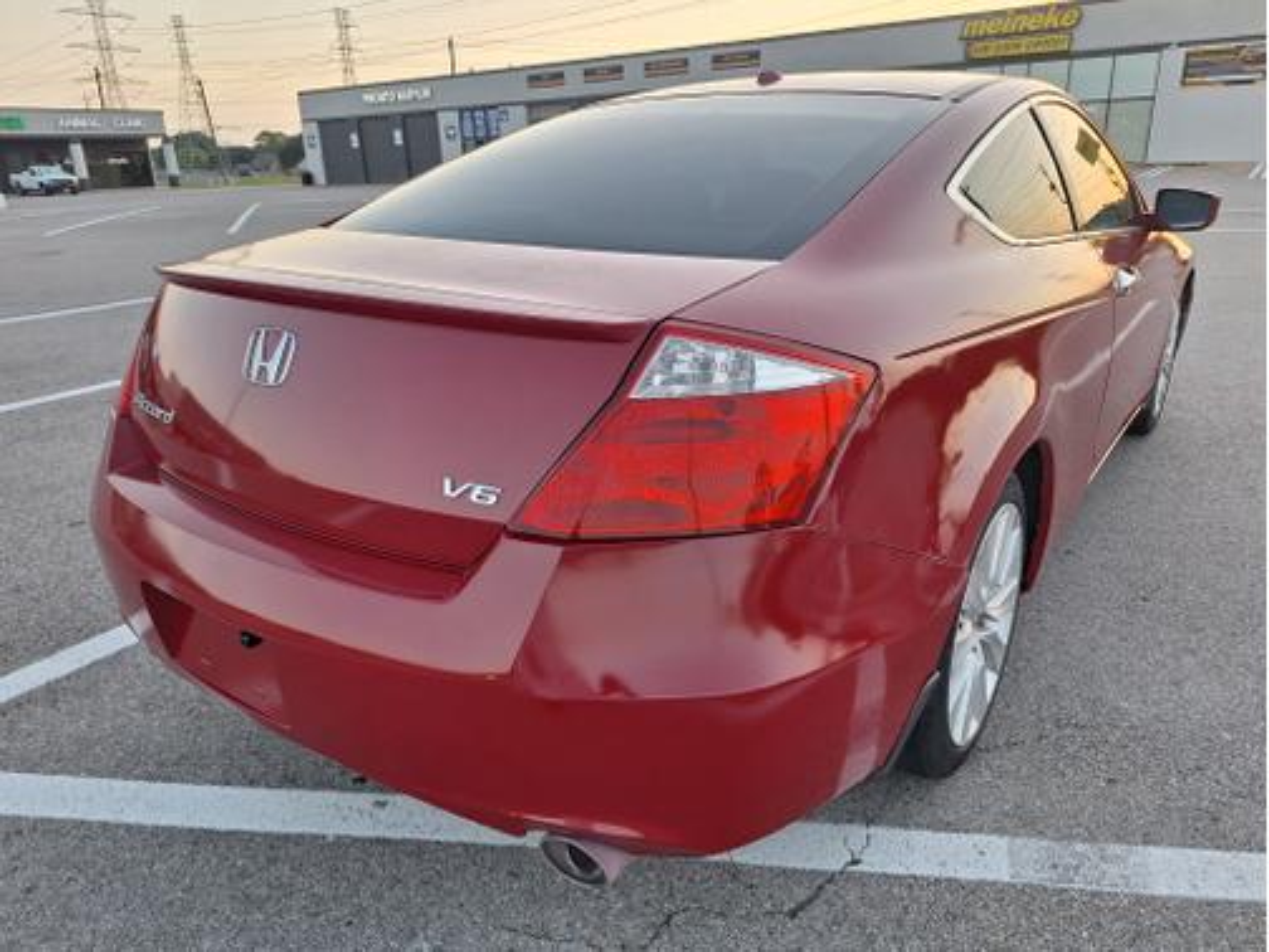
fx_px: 843
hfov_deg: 73.9
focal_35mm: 23
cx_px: 634
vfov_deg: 58.9
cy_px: 476
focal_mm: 5.54
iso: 40
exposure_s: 1/136
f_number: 1.8
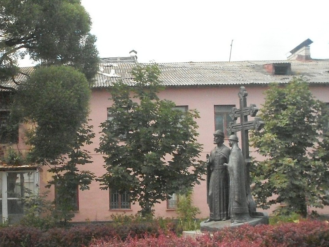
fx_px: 618
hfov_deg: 29.4
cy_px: 176
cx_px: 84
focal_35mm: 65
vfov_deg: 22.4
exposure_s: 1/180
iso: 400
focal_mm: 6.3
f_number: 8.4
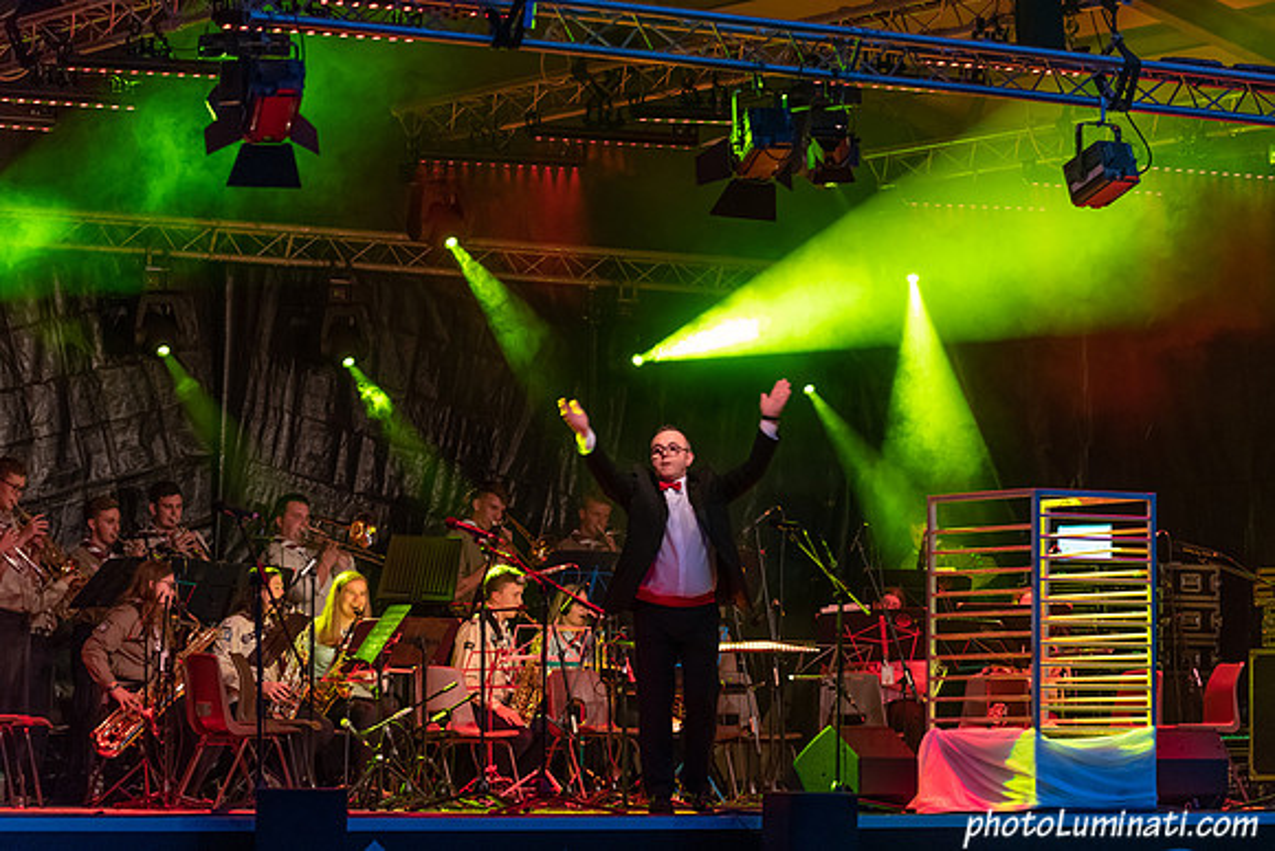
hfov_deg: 14.5
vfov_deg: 9.7
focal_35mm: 141
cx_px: 684
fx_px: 5009
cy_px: 414
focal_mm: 130
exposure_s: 1/125
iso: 2000
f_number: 2.8
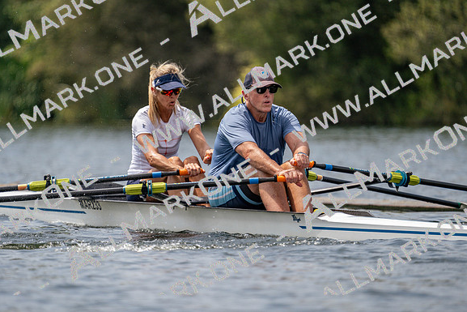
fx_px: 7824
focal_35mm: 603
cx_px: 233
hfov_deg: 3.4
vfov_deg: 2.3
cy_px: 156
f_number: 6.3
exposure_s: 1/1600
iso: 320
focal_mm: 600
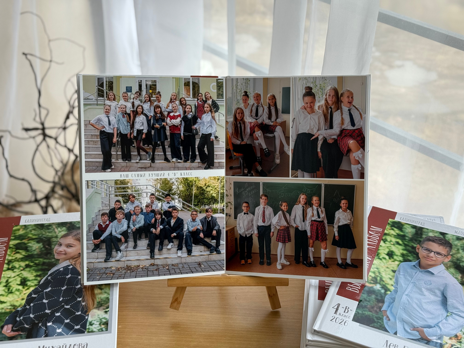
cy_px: 174
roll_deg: -0.8
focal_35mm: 48
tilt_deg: -35.2
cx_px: 232
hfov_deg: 39.7
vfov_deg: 30.3
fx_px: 643
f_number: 1.78
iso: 64
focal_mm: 6.76
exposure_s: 1/142
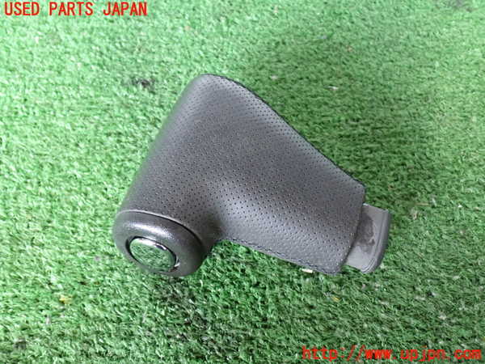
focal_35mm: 36
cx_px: 242
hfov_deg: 51.4
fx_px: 504
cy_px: 182
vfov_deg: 39.7
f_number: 2.5
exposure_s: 1/30
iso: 800
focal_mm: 6.37
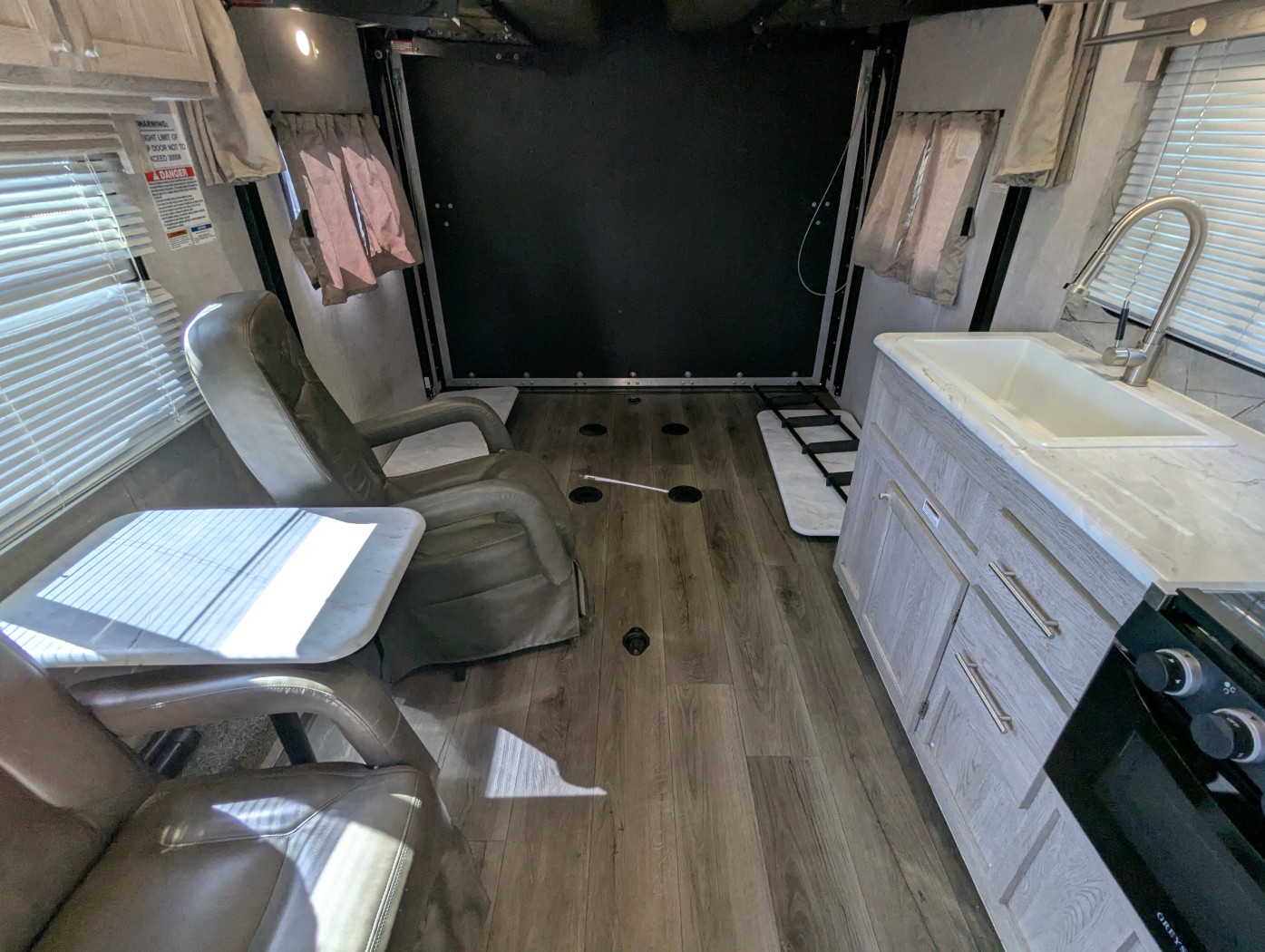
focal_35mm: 16
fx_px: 585
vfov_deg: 78.2
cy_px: 476
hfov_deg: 94.4
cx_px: 632
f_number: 2.2
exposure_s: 1/79.9
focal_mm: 2.35
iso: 88
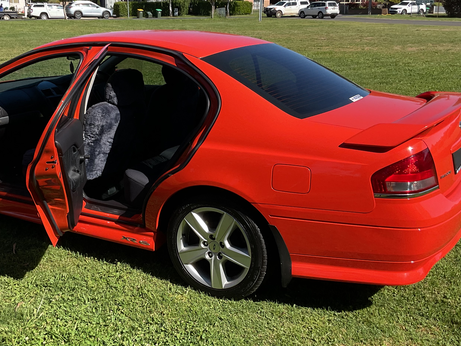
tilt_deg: -11.6
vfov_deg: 30.8
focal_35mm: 47
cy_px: 144
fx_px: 626
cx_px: 179
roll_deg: +2.1
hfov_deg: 40.2
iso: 16
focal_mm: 3
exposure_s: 1/1144
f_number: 1.8
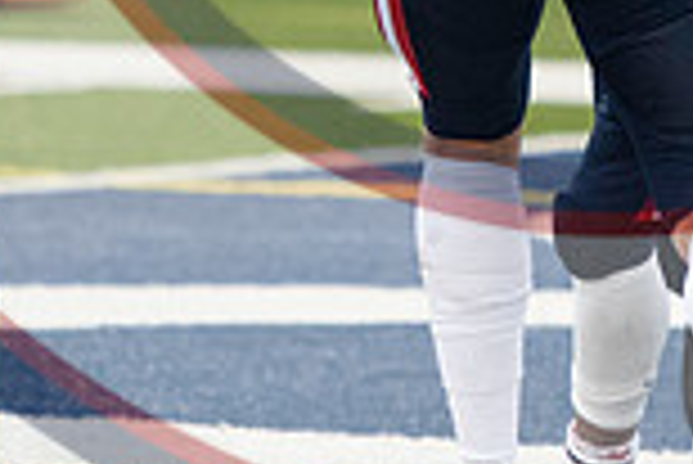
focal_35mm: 960
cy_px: -255
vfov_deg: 1.4
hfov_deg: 2.1
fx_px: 18497
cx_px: 594
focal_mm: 170
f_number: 2.8
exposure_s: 1/2000
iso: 4500
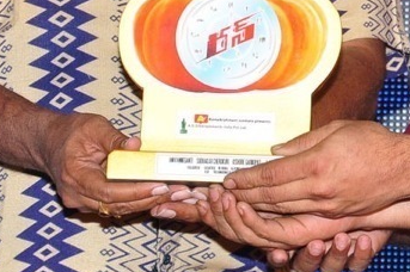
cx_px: 491
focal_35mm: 420
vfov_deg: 3.3
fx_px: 4779
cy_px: -96
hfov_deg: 4.9
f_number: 8
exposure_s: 1/125
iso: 500
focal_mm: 80
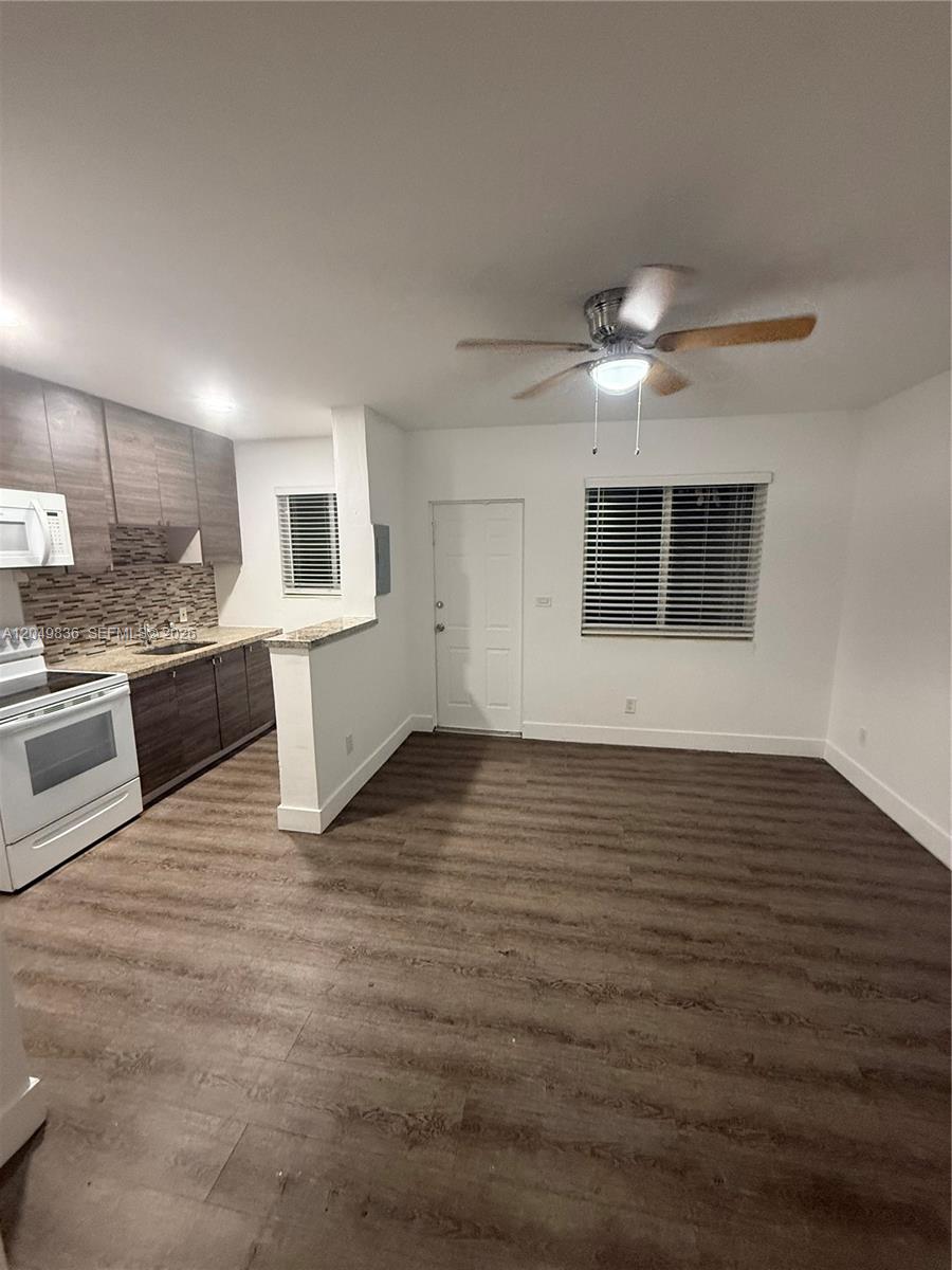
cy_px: 635
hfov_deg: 85.7
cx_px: 476
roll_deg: -0.1
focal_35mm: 14
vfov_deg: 102.1
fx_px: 513
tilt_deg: -8.4
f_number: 2.2
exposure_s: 1/60
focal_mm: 2.22
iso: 500
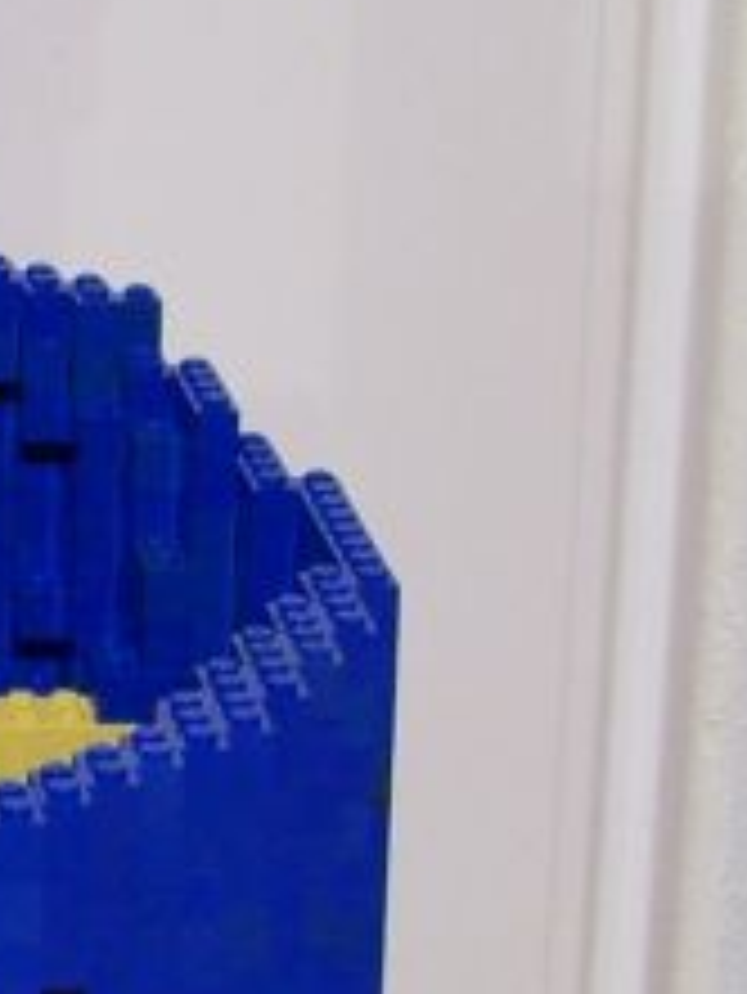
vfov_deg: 10.7
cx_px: -932
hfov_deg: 7.6
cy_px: 504
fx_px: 5318
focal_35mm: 185
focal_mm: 6.7
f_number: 2.8
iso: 80
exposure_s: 1/2
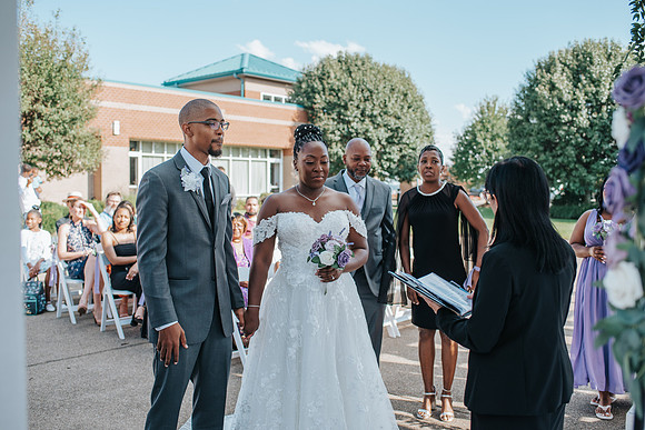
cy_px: 215
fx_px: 648
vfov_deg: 36.7
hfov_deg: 52.9
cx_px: 322
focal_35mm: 36
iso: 220
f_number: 3.2
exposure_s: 1/1250
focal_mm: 35
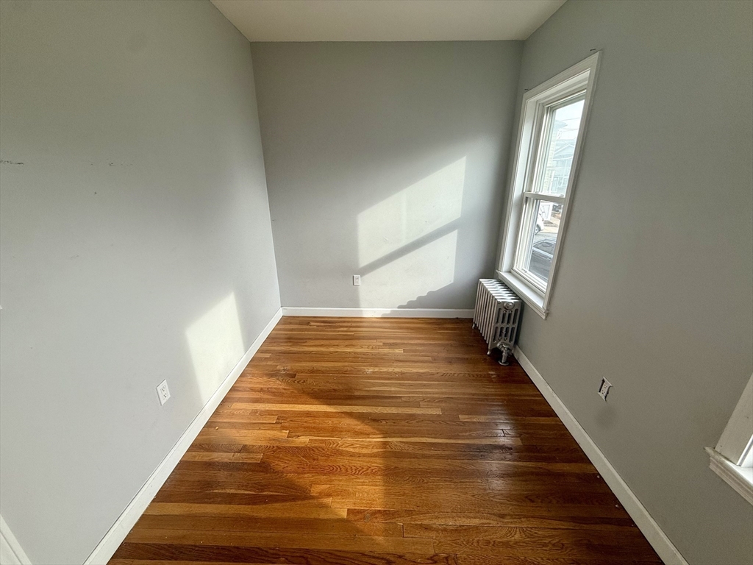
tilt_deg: -19.5
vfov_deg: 85.7
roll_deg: +0.3
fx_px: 305
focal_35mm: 14
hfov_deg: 102.1
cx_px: 376
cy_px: 282
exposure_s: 1/224
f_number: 2.2
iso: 50
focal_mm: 2.22
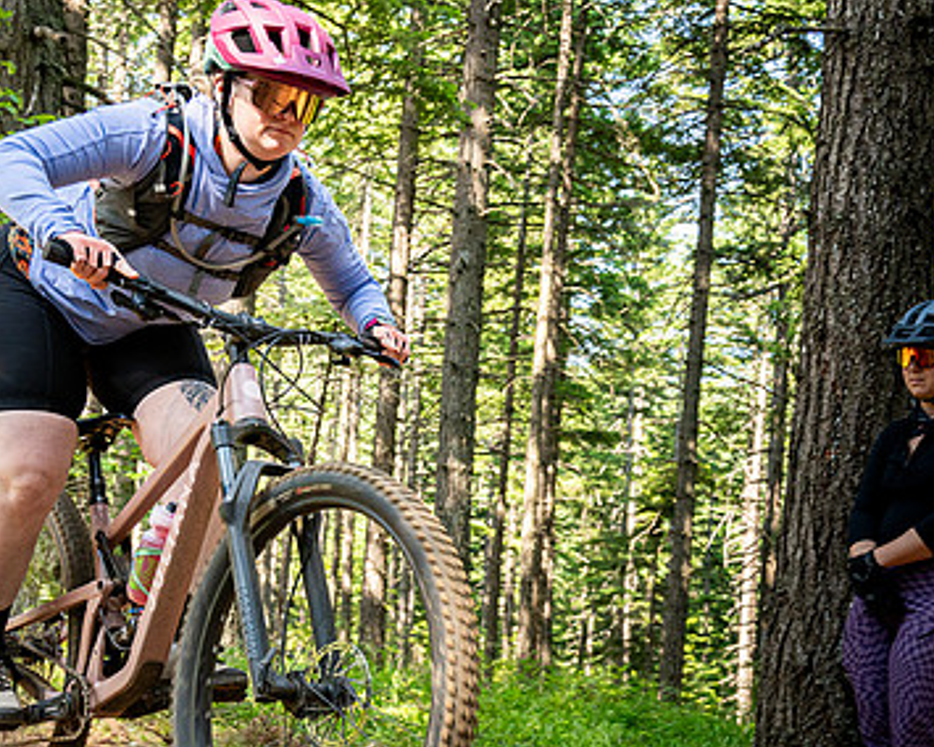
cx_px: 714
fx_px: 1659
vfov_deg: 24.8
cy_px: 646
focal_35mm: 60
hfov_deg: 30.8
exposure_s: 1/250
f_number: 4.5
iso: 640
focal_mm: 27
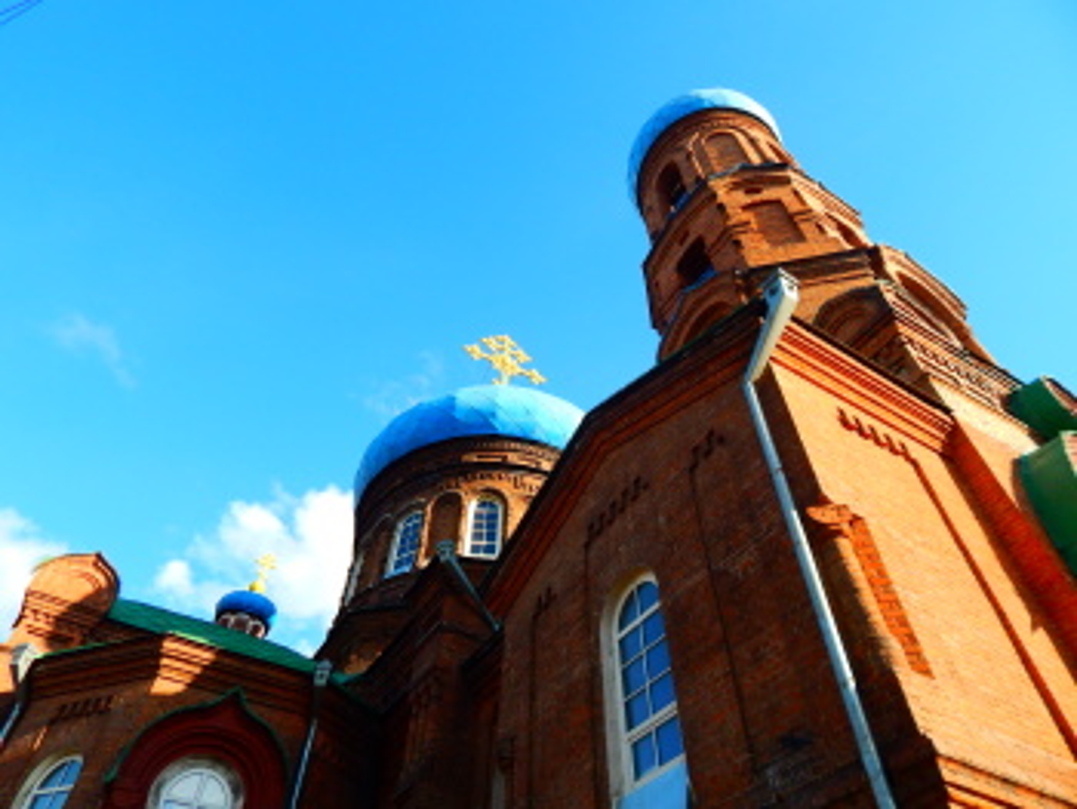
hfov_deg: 76.3
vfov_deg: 61.1
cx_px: 538
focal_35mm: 22
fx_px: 685
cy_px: 404
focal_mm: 4
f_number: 3
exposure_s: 1/640
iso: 125
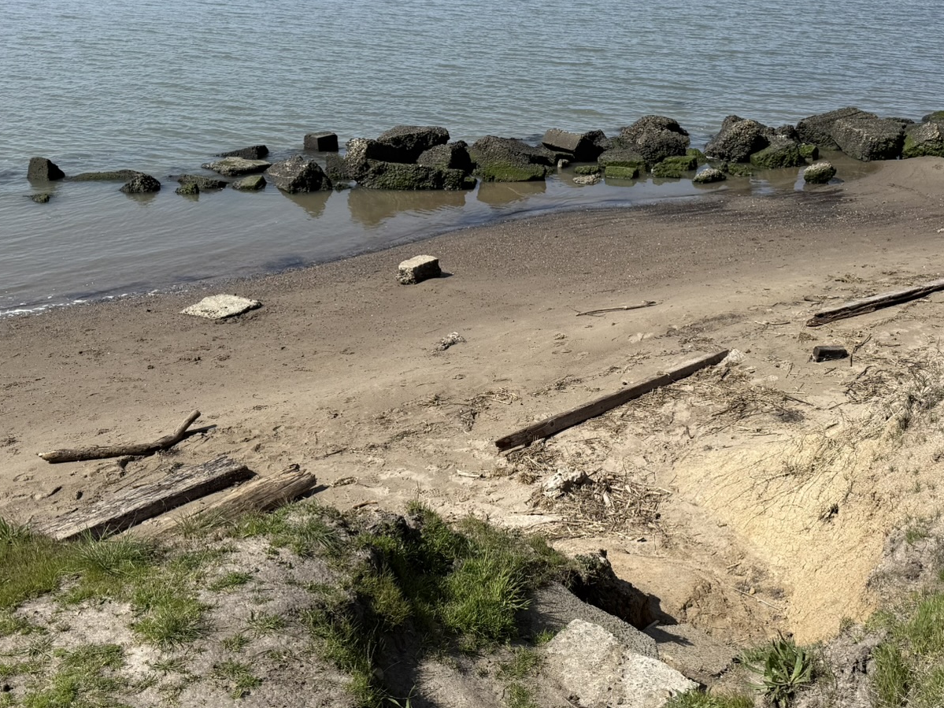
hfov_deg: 45.6
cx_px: 542
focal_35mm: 41
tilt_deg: -24.9
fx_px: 1118
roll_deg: -0.3
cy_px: 400
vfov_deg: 35.1
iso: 80
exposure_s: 1/5714
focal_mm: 6.76
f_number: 1.78
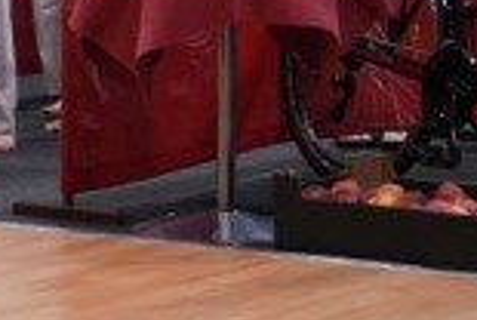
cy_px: -260
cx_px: -191
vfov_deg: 5.5
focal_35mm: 247
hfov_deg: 8.2
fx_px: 3279
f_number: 4
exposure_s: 1/160
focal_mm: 48
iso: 800
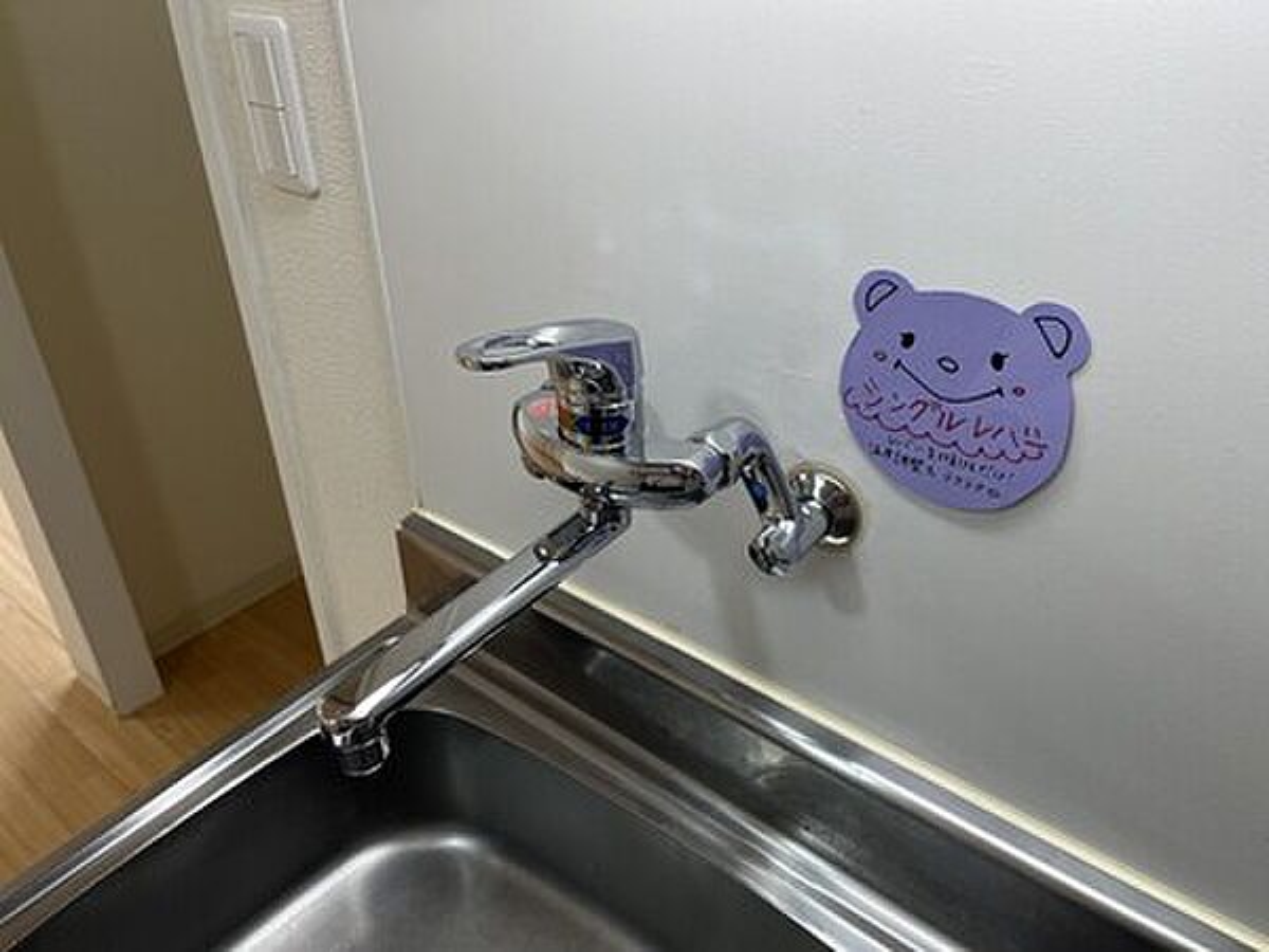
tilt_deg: -34.7
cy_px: 476
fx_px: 953
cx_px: 634
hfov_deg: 67.3
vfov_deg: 53.1
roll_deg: +2.4
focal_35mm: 26
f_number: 1.6
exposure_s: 1/100
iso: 50
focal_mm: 5.1
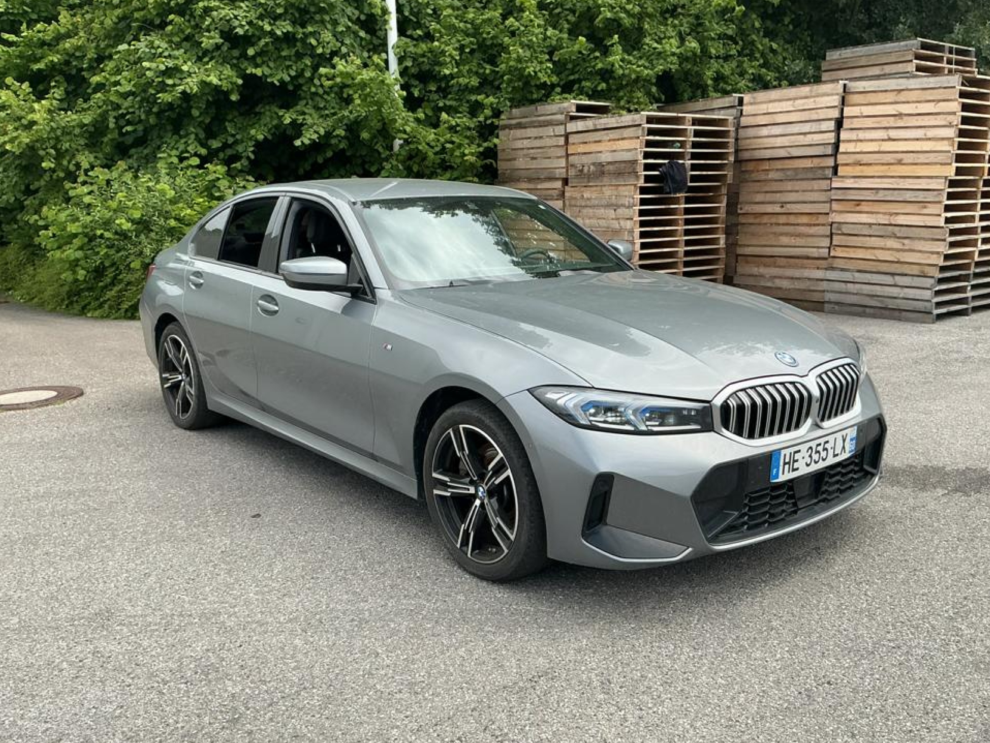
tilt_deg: -9.9
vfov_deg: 45.4
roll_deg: +2.3
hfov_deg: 58.3
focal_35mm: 31
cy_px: 375
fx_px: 887
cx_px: 526
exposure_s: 1/912
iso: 25
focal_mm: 3
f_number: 1.8
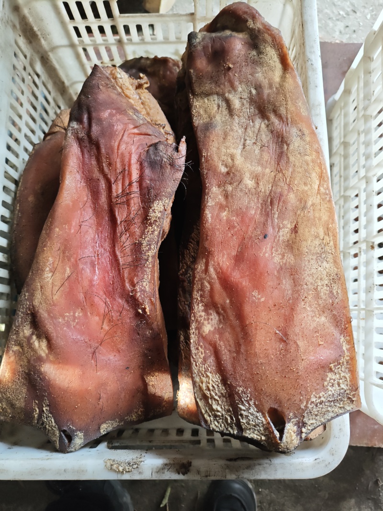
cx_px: 192
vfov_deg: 67.3
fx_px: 384
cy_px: 256
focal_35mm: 26
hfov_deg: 53.1
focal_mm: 4.94
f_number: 1.5
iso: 200
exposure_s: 1/115
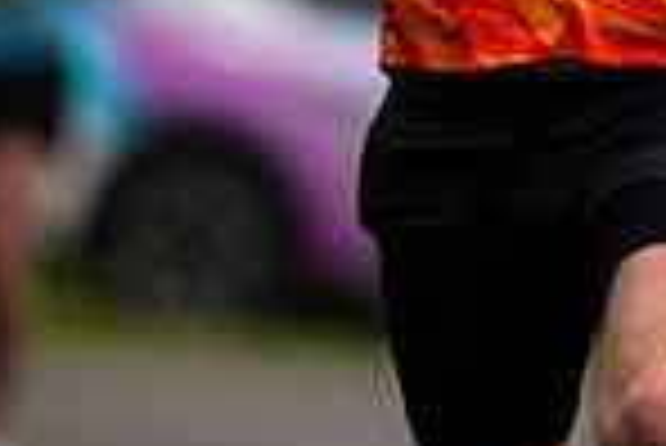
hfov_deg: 1.2
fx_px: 32647
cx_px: 702
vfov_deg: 0.8
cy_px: -347
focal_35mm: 1763
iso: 220
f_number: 2.8
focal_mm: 300
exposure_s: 1/1600
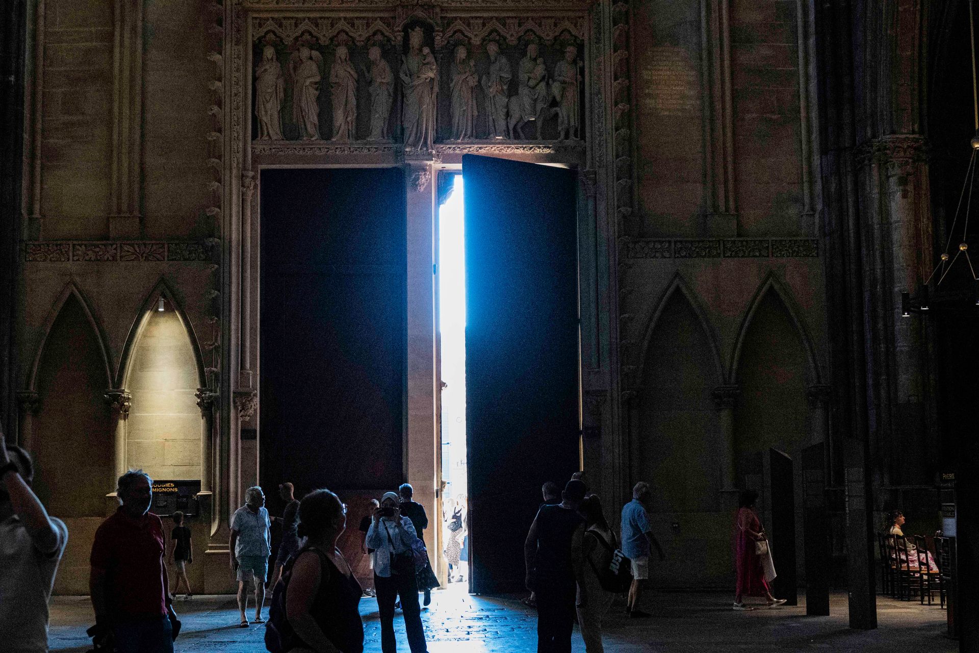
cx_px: 490
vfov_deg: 24.6
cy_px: 326
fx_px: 1496
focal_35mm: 55
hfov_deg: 36.2
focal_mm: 55
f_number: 5.6
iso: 20000
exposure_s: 1/640
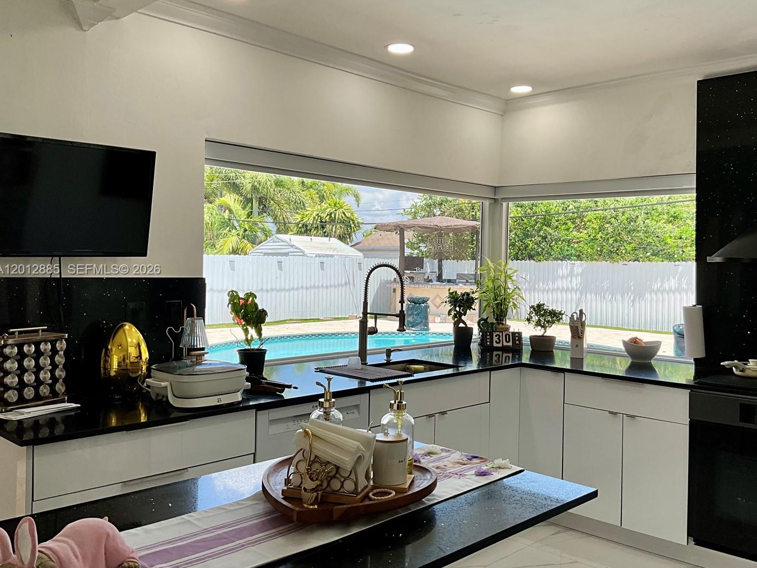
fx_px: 722
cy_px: 270
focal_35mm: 33
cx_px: 424
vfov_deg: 42.9
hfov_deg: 55.2
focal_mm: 3
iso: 25
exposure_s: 1/239
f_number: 1.8
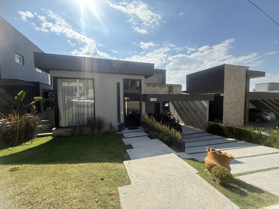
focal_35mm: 14
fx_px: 113
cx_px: 140
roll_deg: +0.2
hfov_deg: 102.1
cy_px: 104
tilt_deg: -2.2
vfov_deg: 85.7
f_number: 2.2
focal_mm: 2.22
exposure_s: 1/1050
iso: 64
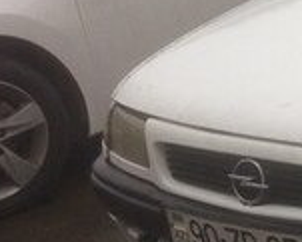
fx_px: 1261
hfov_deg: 12.1
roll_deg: +1.3
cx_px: 610
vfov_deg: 11.0
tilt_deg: -18.6
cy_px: 115
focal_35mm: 141
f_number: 2.4
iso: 50
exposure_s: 1/235
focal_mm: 4.12
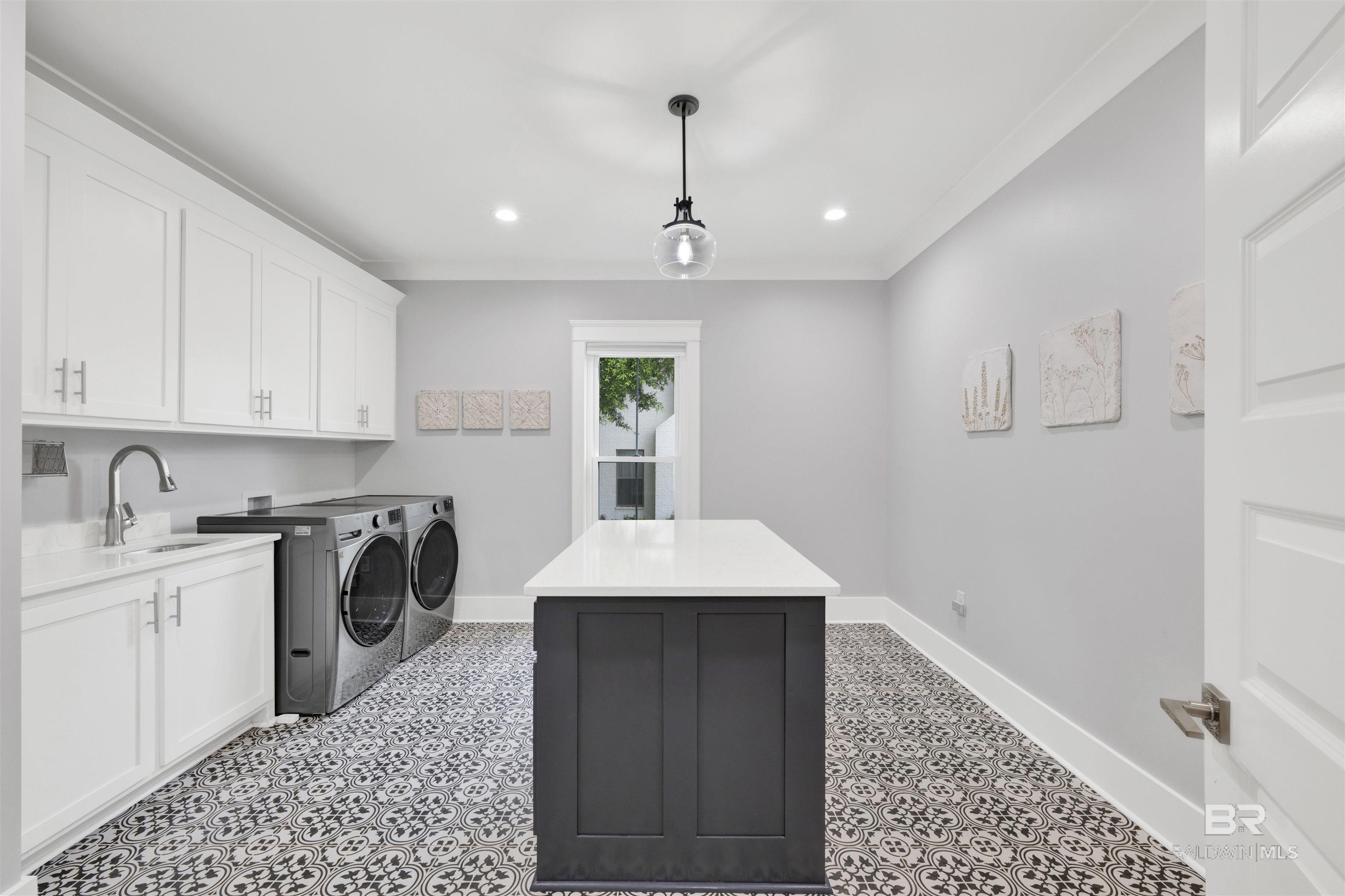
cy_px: 448
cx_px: 672
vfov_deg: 81.2
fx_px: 523
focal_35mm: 14
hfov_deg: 104.3
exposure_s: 1/5
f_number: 11
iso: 400
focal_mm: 14
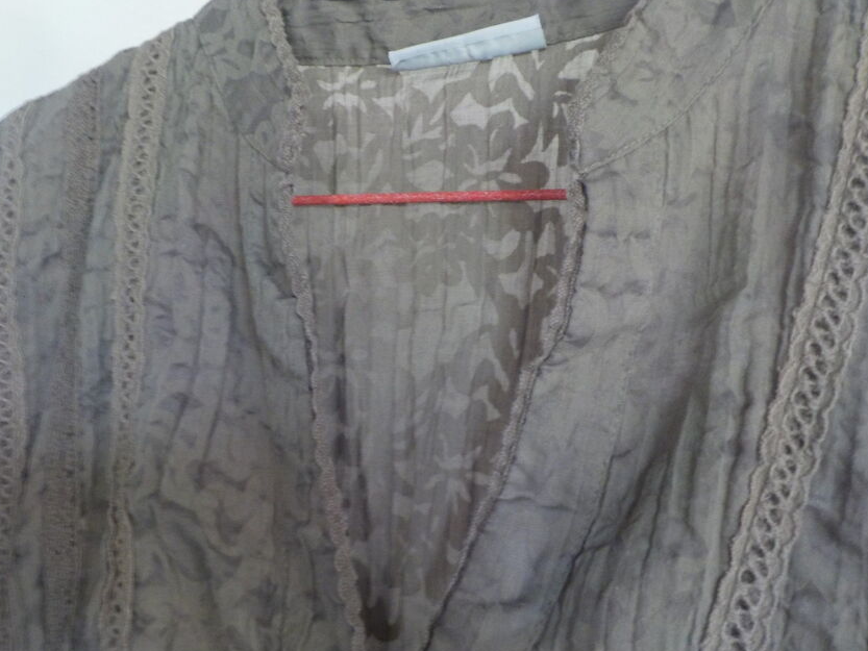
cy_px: 280
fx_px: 903
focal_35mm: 36
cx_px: 371
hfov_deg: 51.2
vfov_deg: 39.6
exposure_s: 1/13
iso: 400
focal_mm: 4.1
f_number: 3.3
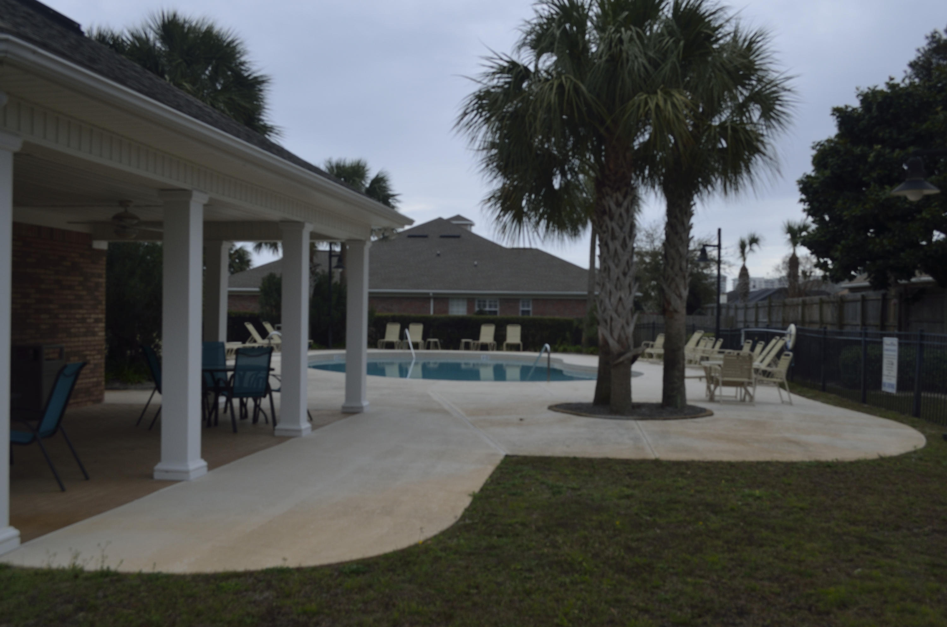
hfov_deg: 57.3
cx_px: 474
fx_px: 866
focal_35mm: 33
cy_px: 314
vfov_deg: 39.8
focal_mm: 22
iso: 200
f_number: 8
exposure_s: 1/250
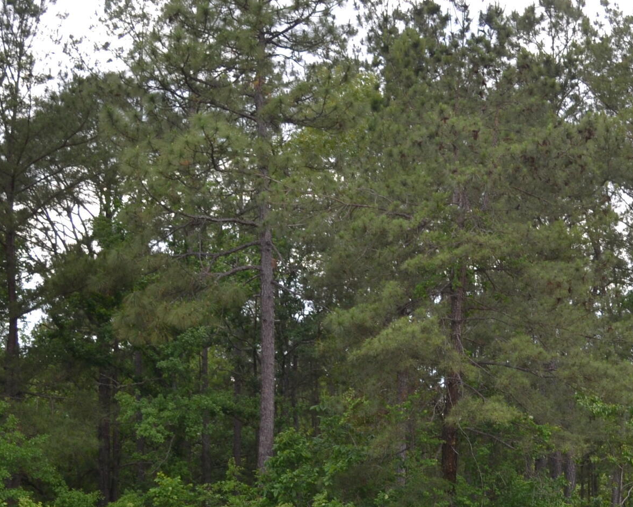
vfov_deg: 17.8
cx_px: 501
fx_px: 1611
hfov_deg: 22.0
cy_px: 338
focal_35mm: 86
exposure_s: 1/200
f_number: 4.5
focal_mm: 24
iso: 100
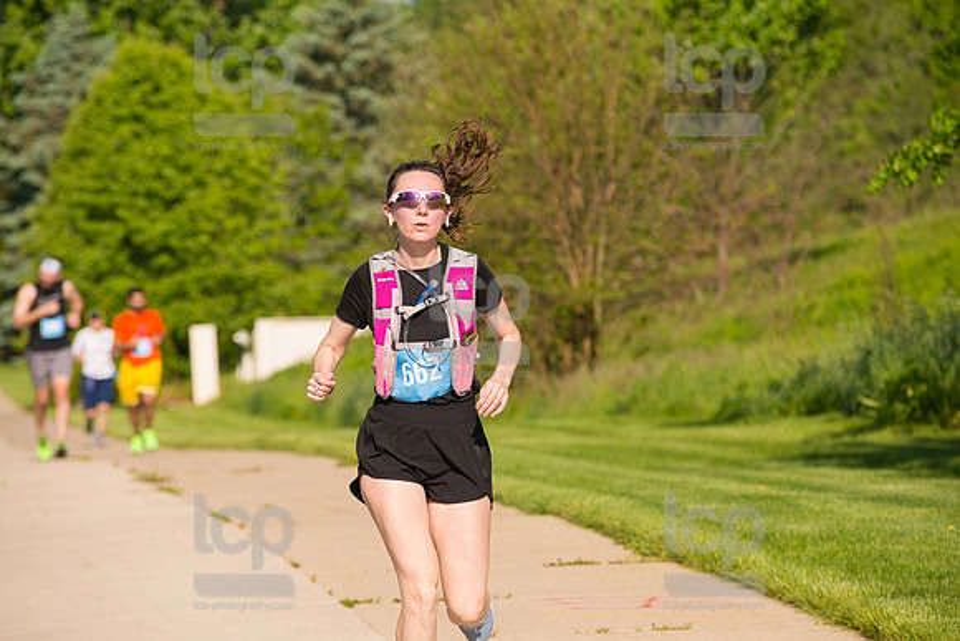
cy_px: 320
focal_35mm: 170
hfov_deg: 12.1
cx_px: 480
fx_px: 4534
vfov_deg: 8.1
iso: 400
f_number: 5.6
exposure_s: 1/2000
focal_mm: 170
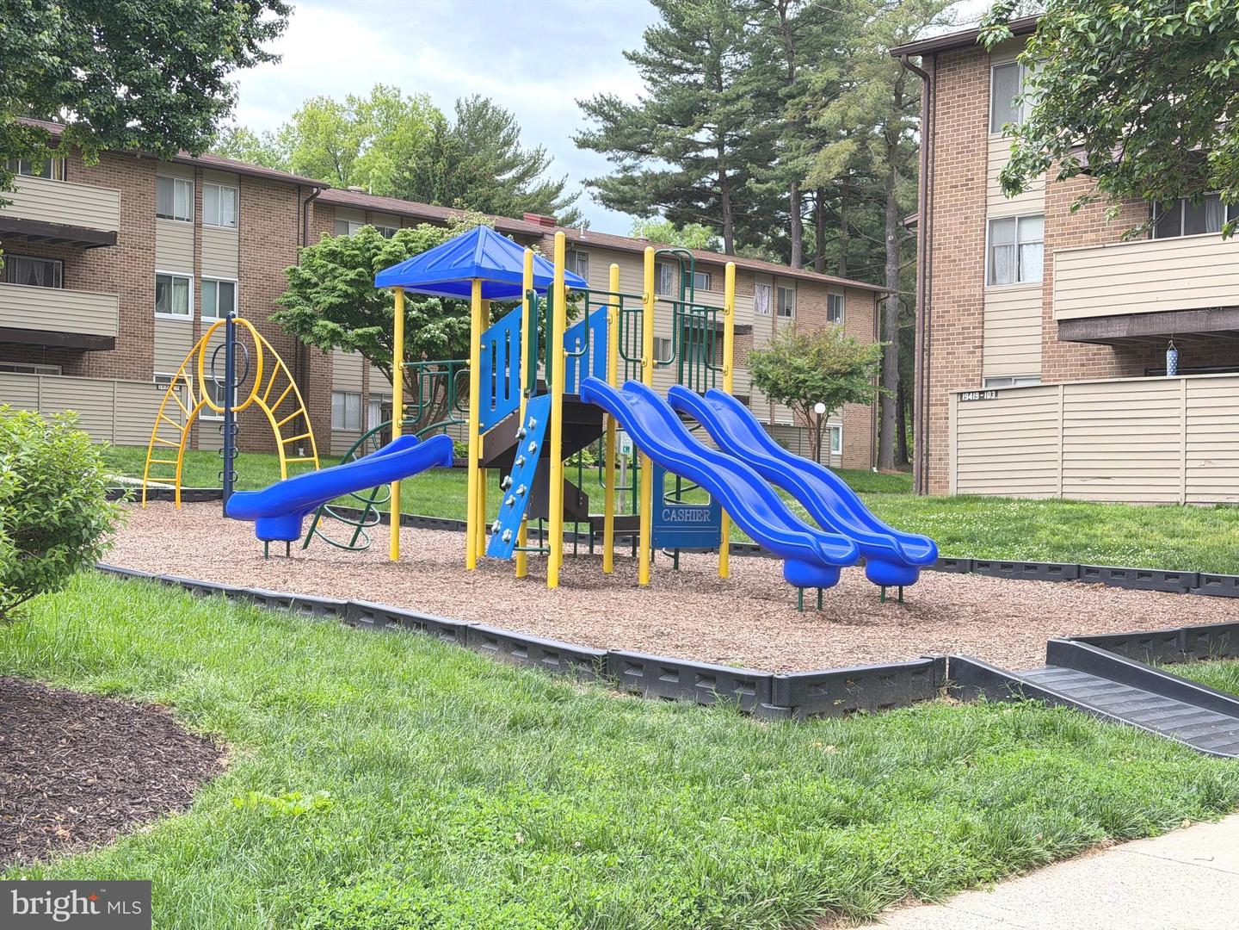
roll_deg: -0.5
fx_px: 1718
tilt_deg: -0.4
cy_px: 465
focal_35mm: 48
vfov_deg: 30.3
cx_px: 620
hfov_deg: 39.7
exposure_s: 1/530
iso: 100
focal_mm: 6.76
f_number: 1.78
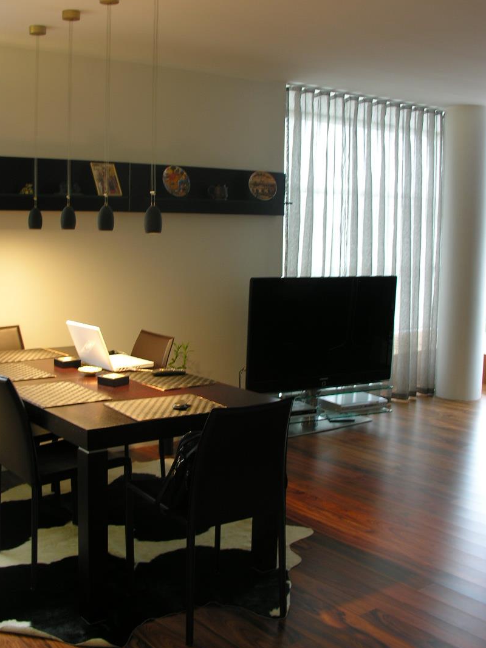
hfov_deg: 34.3
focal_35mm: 42
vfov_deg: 44.8
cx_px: 200
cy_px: 296
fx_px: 786
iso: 58
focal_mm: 8.9
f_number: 2.8
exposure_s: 1/4.5
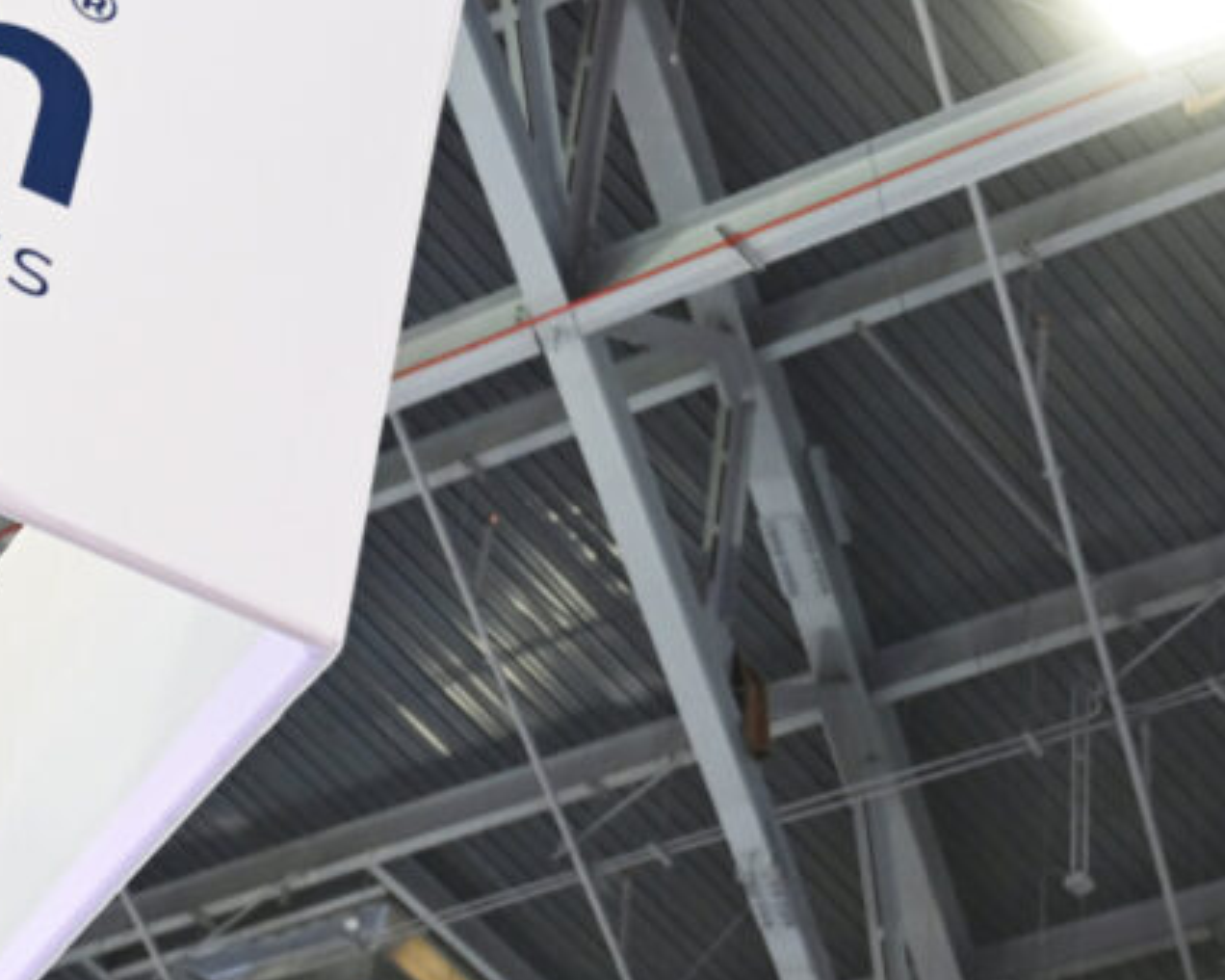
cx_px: -357
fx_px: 4386
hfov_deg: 15.2
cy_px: 156
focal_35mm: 121
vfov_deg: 12.7
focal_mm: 40
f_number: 2.8
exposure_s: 1/125
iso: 1000
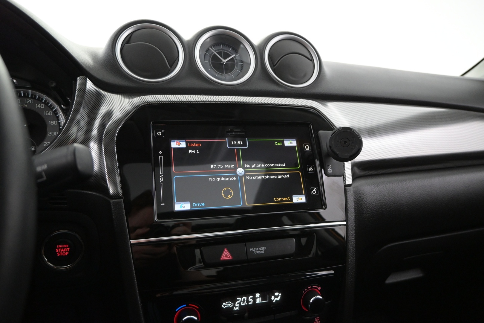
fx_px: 353
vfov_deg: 49.1
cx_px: 242
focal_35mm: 26
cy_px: 162
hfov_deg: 68.9
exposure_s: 1/50
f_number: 3.5
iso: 2500
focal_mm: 17.5
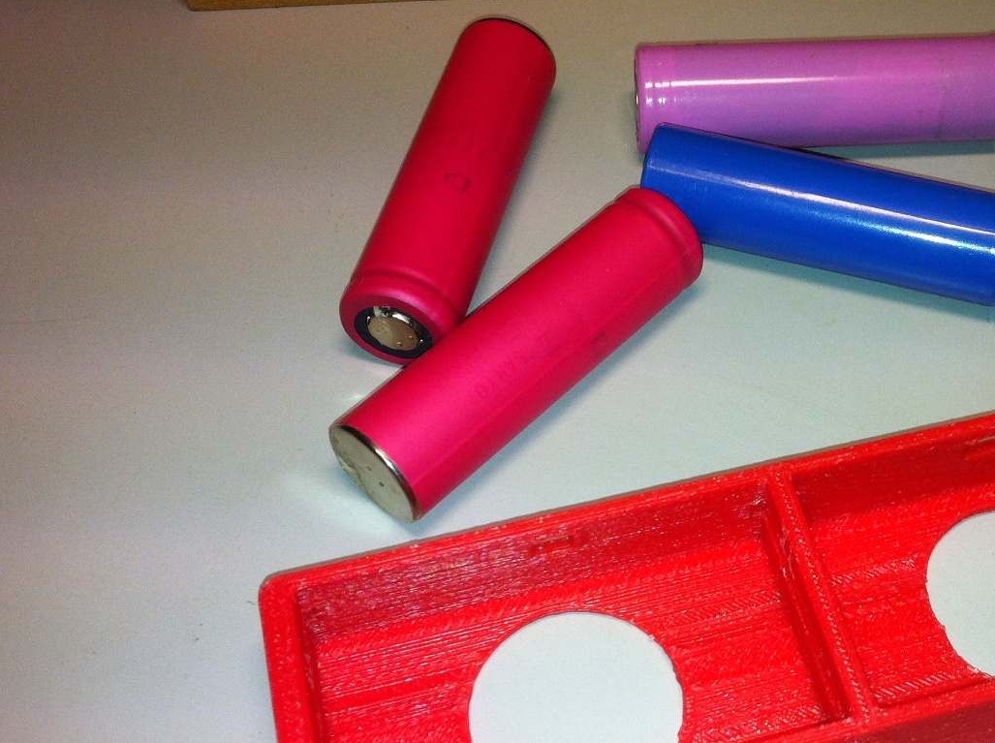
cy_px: 459
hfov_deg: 35.7
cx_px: 692
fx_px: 1521
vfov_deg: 27.4
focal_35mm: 53
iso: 80
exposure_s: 1/113
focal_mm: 3.85
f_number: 2.8
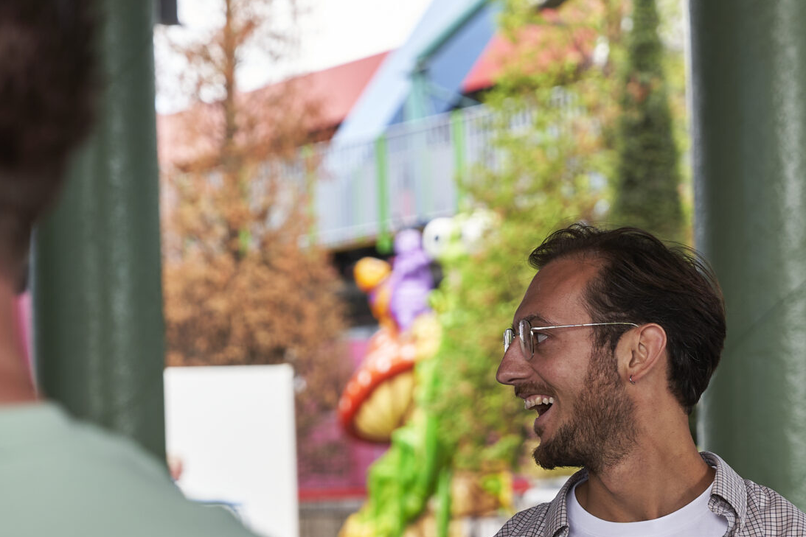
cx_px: 452
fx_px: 3672
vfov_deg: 8.3
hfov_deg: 12.5
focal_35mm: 164
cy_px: 474
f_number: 4
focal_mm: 70
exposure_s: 1/160
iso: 160
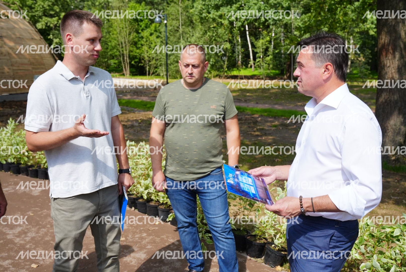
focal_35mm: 35
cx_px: 203
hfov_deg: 54.4
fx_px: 395
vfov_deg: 37.9
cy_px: 136
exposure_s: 1/5000
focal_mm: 35
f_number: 6.3
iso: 1600
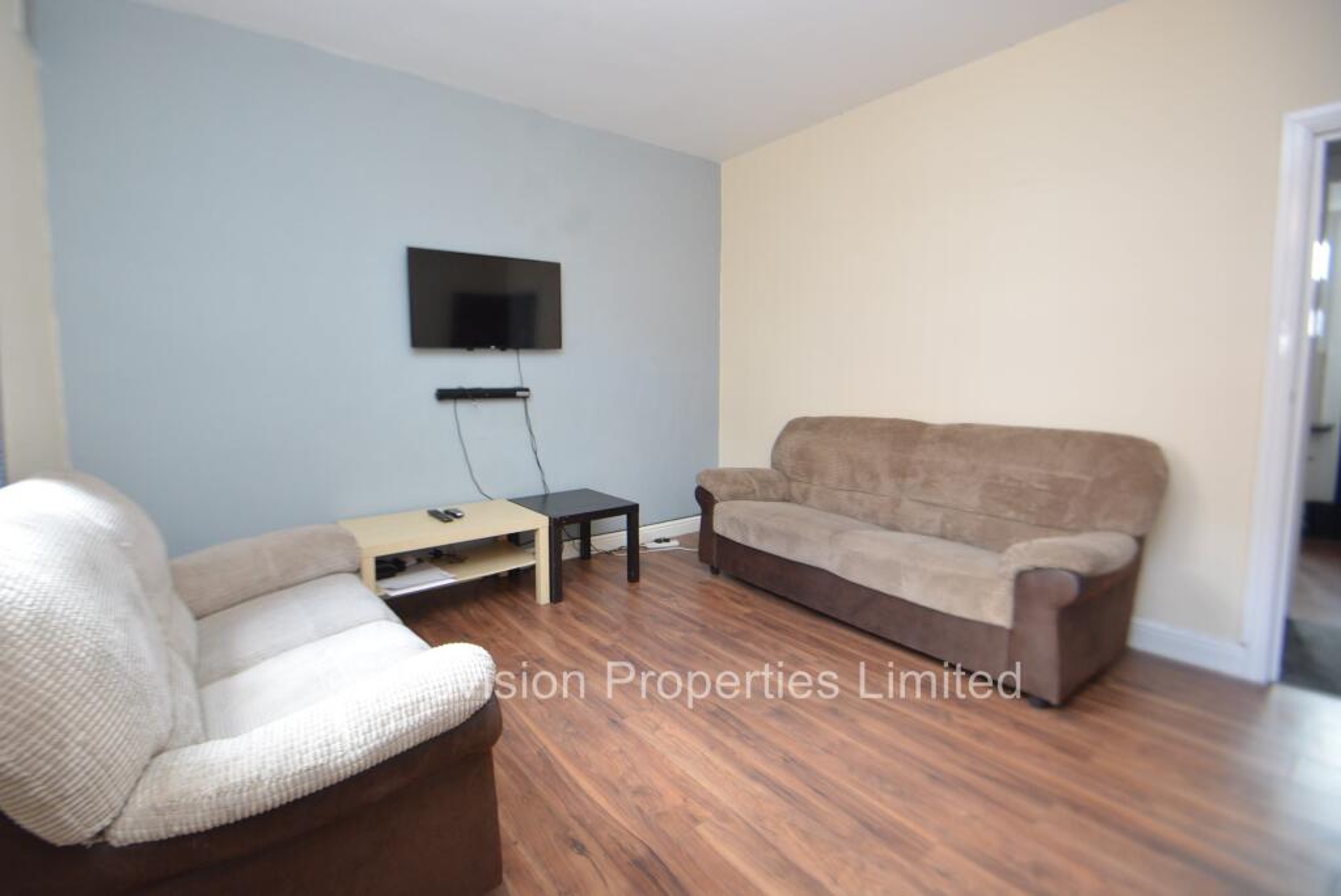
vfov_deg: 77.4
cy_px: 448
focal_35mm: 15
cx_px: 670
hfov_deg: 100.4
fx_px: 559
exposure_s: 1/45
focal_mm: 10
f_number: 3.5
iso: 800
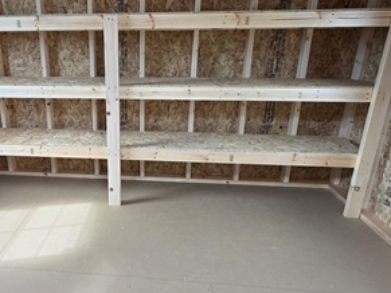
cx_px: 124
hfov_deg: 67.1
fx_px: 282
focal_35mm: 25
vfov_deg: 54.8
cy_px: 133
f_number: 1.9
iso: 64
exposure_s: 1/120
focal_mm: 2.2
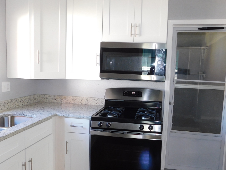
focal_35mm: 30
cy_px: 86
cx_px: 123
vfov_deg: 46.8
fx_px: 196
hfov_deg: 59.9
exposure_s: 1/30
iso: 200
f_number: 3
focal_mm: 4
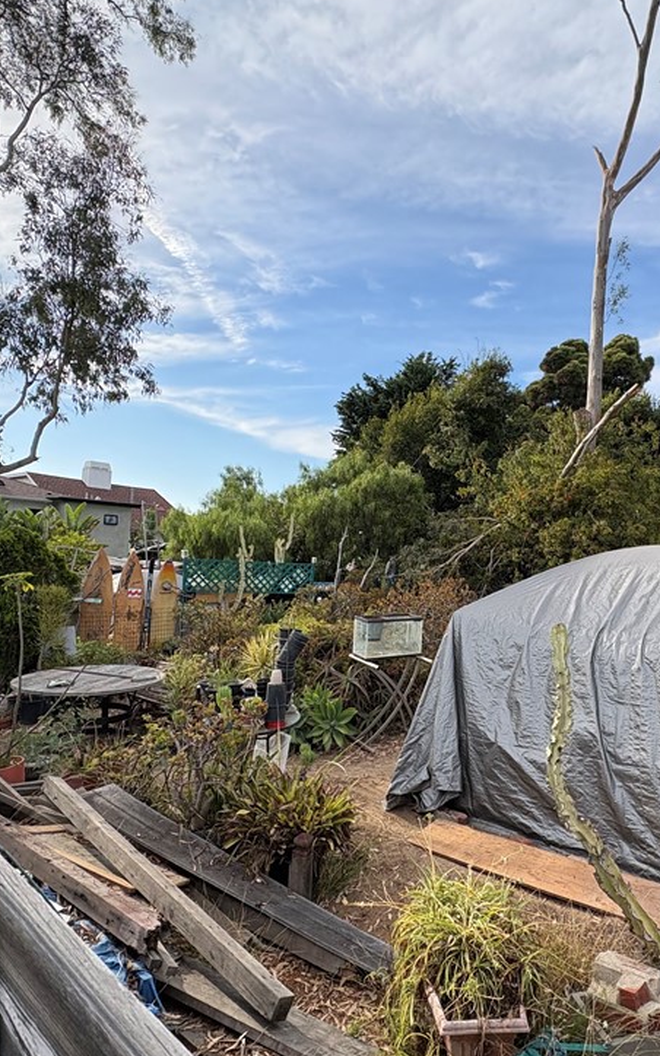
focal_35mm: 21
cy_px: 547
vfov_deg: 82.3
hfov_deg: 56.2
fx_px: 605
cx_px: 431
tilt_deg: +2.1
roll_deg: -2.1
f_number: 2.2
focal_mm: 2.22
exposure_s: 1/932
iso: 64
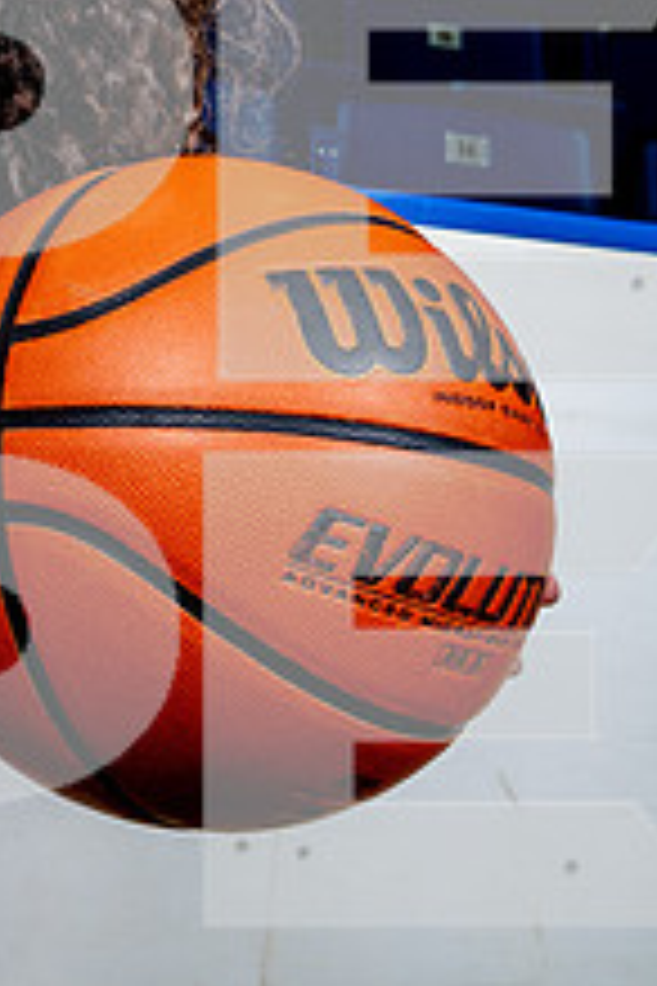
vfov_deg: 24.2
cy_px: 146
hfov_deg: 15.1
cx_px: -410
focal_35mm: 82
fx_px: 2245
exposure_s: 1/125
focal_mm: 31
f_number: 8
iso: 160
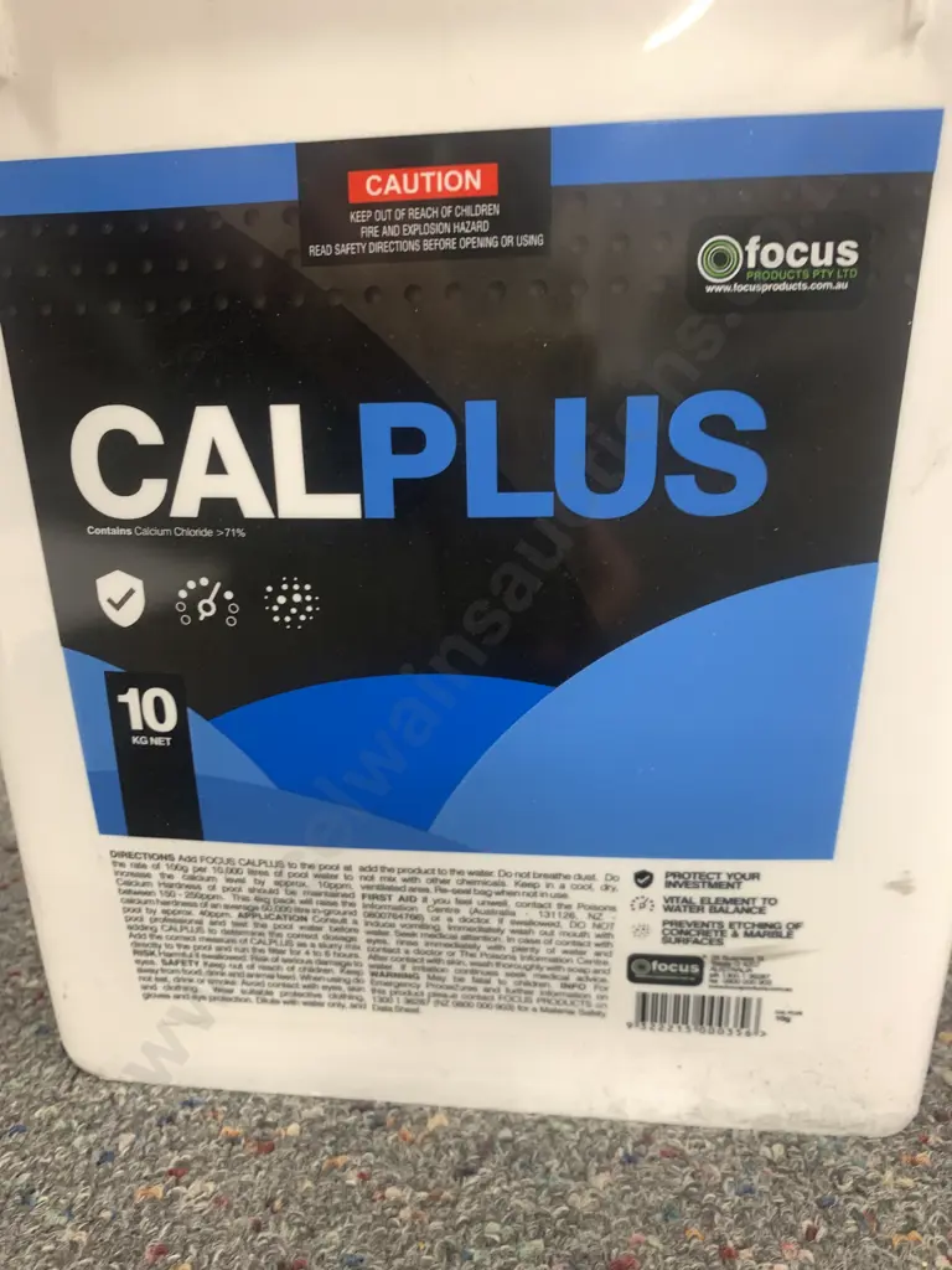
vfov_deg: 67.3
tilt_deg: -16.5
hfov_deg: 53.1
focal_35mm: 26
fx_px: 953
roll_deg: +1.2
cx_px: 476
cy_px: 635
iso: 125
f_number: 1.8
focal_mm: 4.25
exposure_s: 1/50
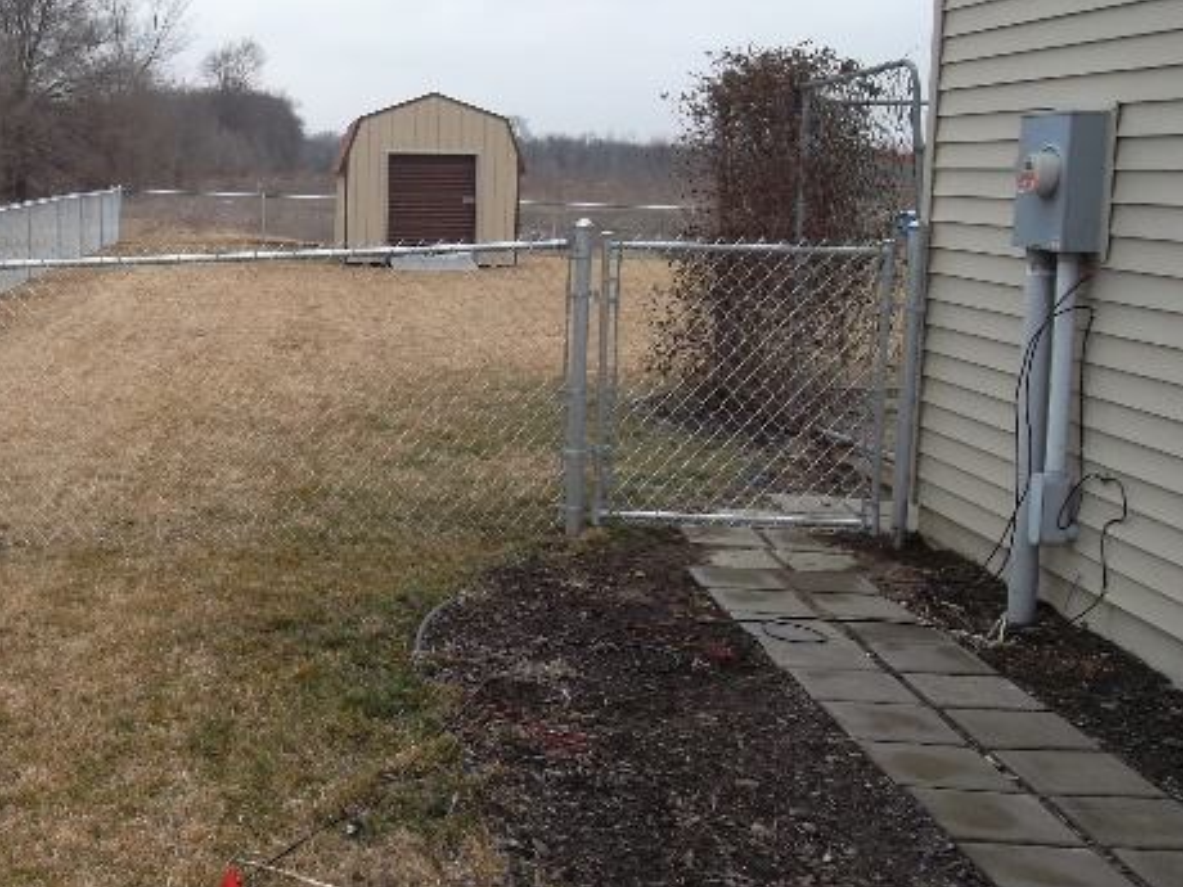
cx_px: 175
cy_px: 311
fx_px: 1606
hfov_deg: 38.3
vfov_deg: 30.7
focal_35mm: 47
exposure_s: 1/150
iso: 80
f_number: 3.5
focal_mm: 4.9
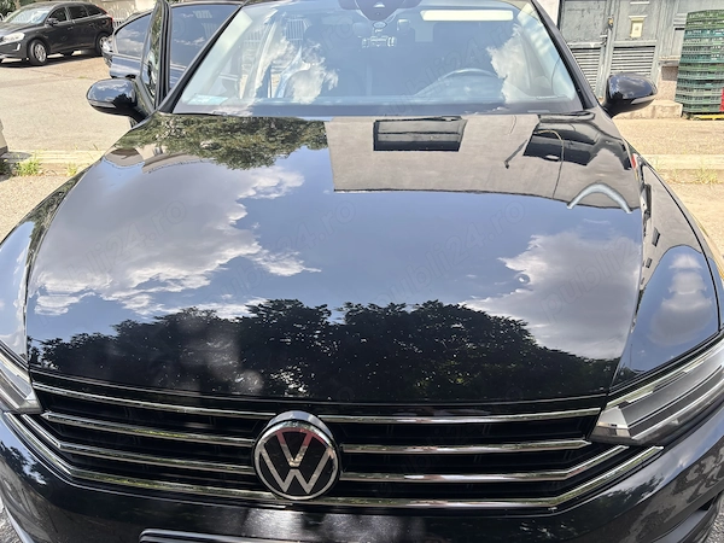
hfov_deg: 67.3
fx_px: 544
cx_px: 362
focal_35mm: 26
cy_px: 272
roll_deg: +2.2
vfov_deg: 53.1
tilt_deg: -23.5
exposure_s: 1/601
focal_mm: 5.96
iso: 50
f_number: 1.6
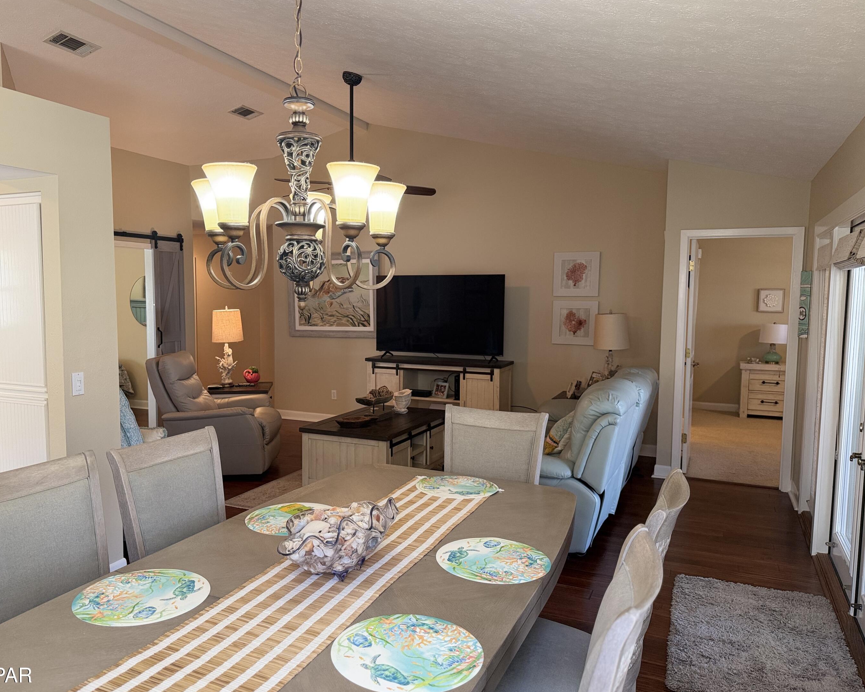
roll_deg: -0.6
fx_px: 666
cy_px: 348
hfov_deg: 65.9
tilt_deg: -5.4
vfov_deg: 54.9
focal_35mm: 26
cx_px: 391
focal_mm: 6.76
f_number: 1.78
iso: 250
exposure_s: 1/120
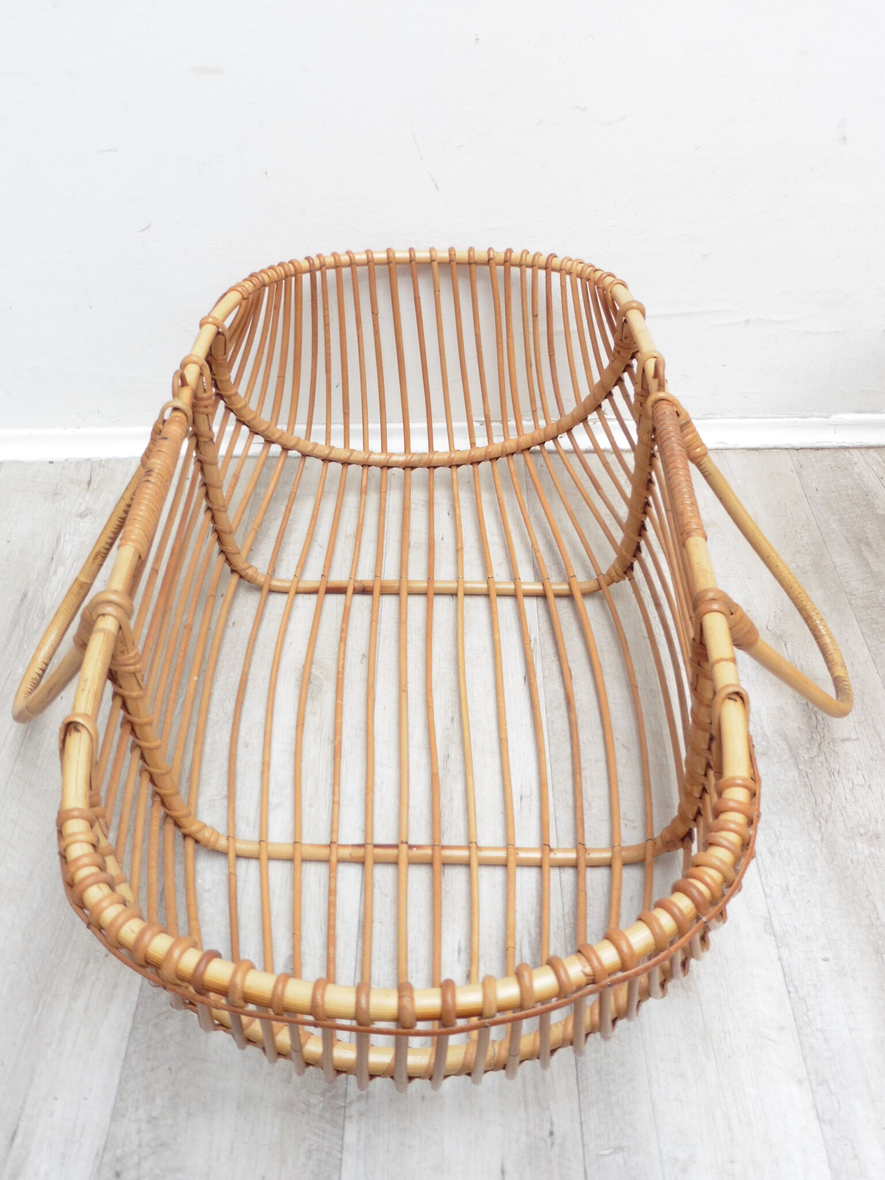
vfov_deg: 60.0
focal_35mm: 30
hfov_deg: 46.8
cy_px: 590
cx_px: 442
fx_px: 1023
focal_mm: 5.4
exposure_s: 1/80
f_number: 3.6
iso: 100
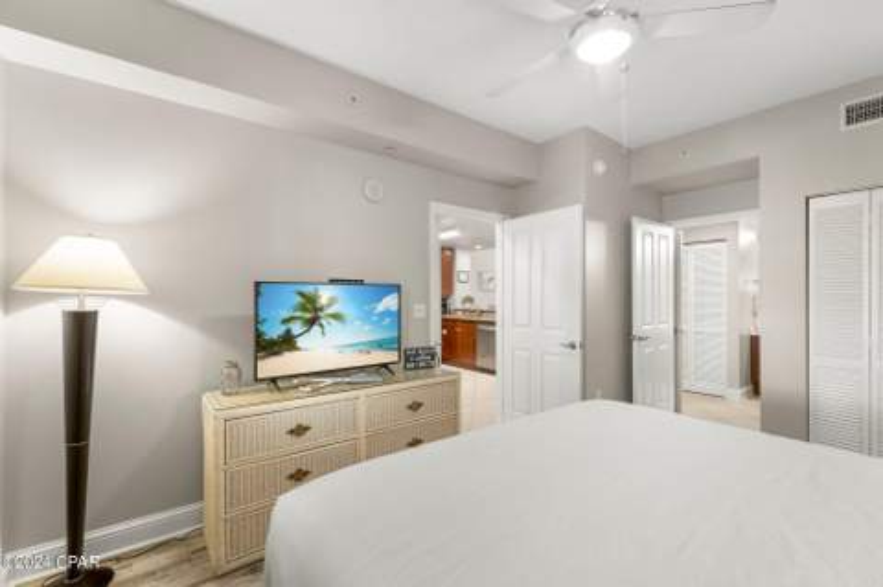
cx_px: 442
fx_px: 390
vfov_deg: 74.0
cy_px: 294
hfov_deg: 97.1
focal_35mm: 16
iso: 640
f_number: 8
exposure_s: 1/15
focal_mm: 15.9
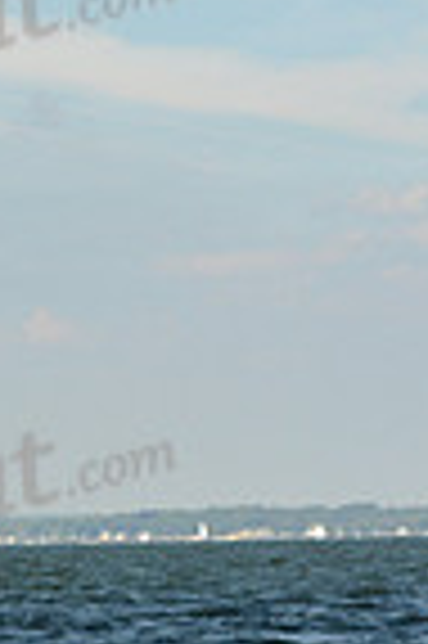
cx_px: -689
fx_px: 5452
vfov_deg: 6.8
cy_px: 349
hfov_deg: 4.4
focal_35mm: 305
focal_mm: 75
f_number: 6.3
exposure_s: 1/1250
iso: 1000
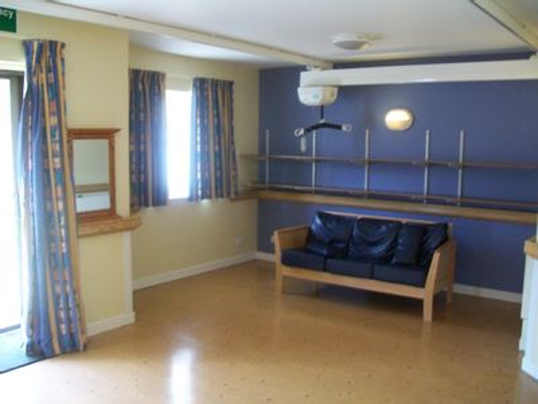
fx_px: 528
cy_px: 202
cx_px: 269
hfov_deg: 54.0
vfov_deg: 41.8
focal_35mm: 34
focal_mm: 6.1
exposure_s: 1/13
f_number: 2.7
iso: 160
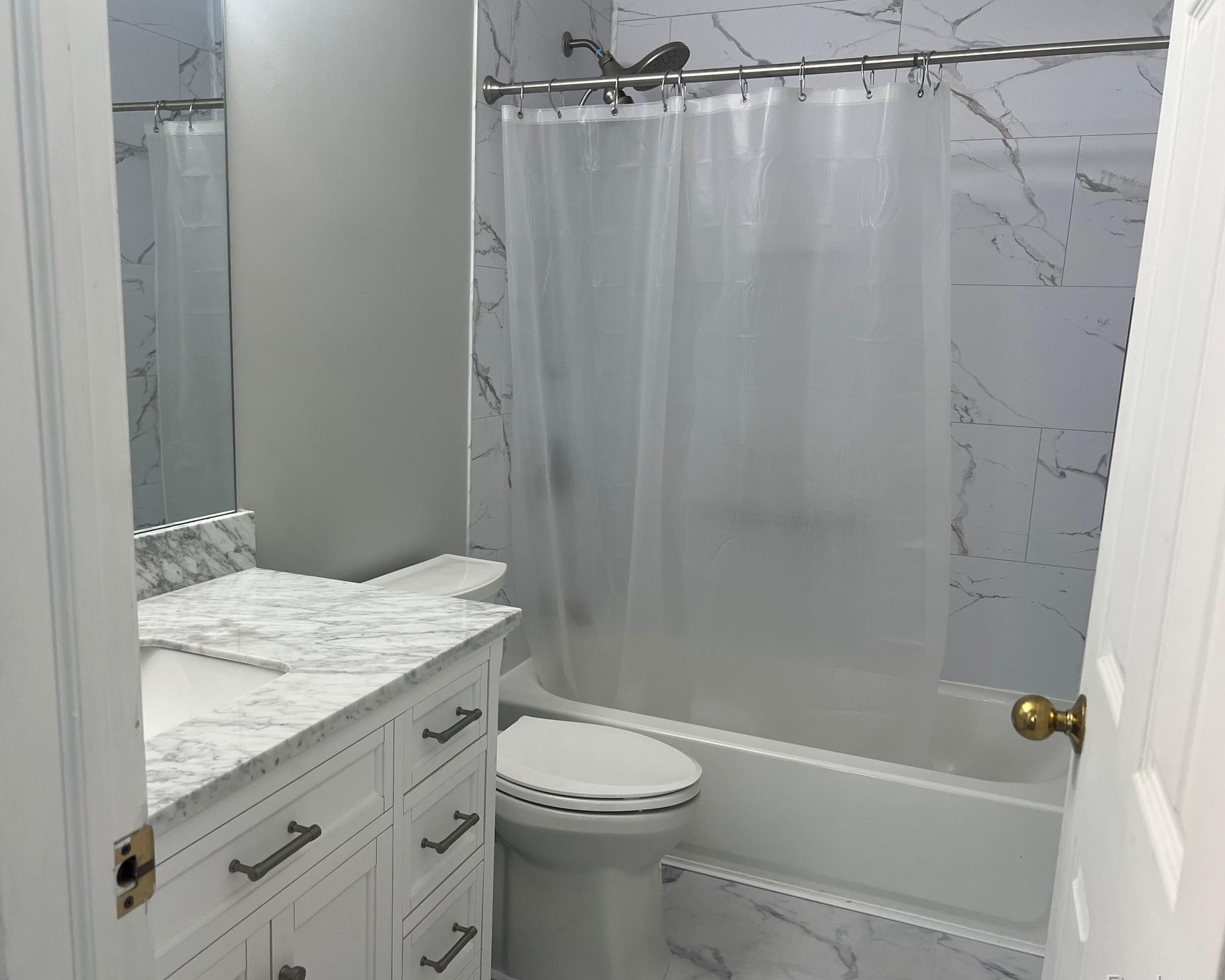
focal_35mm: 28
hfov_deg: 62.1
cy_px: 498
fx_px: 1015
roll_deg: -2.2
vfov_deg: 51.5
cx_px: 560
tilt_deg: -11.7
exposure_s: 1/120
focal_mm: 5.7
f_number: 1.5
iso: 64
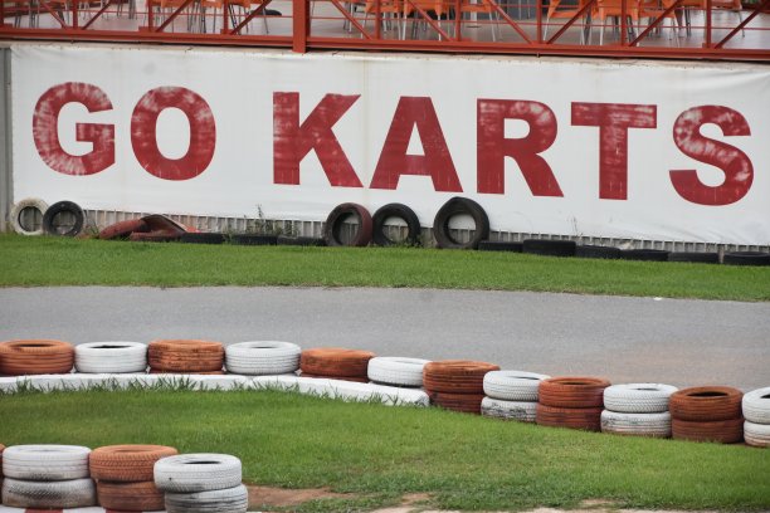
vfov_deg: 8.3
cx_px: 385
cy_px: 256
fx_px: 3529
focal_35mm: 165
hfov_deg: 12.5
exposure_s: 1/400
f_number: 8
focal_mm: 110
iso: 800
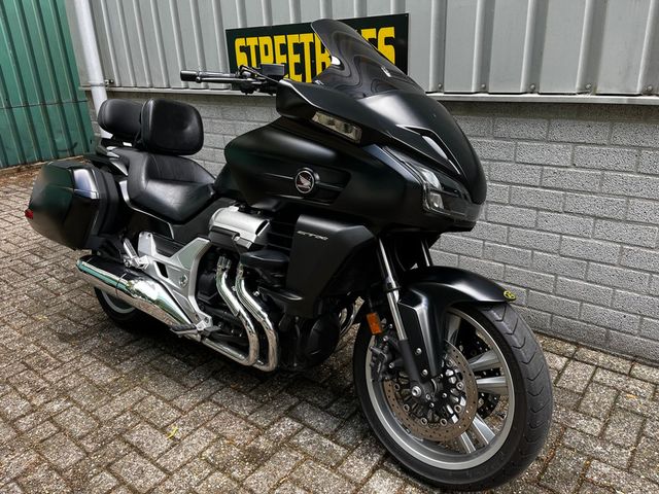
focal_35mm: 26
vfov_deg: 53.1
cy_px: 247
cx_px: 330
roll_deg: +2.0
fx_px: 495
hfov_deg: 67.3
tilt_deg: -21.2
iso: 40
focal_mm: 5.1
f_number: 1.6
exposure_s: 1/122
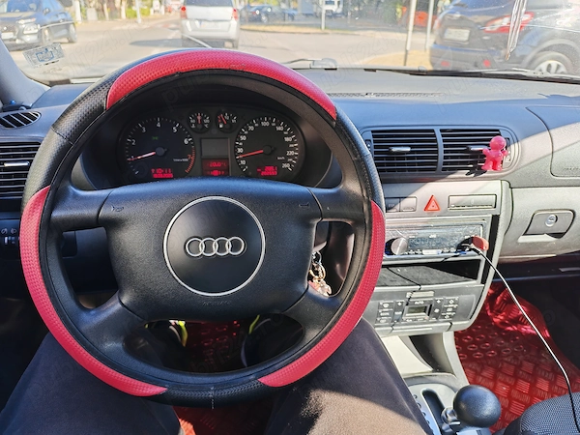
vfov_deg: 56.8
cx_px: 290
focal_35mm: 24
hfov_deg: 71.6
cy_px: 218
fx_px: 402
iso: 50
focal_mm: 6.12
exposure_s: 1/100
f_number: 1.9
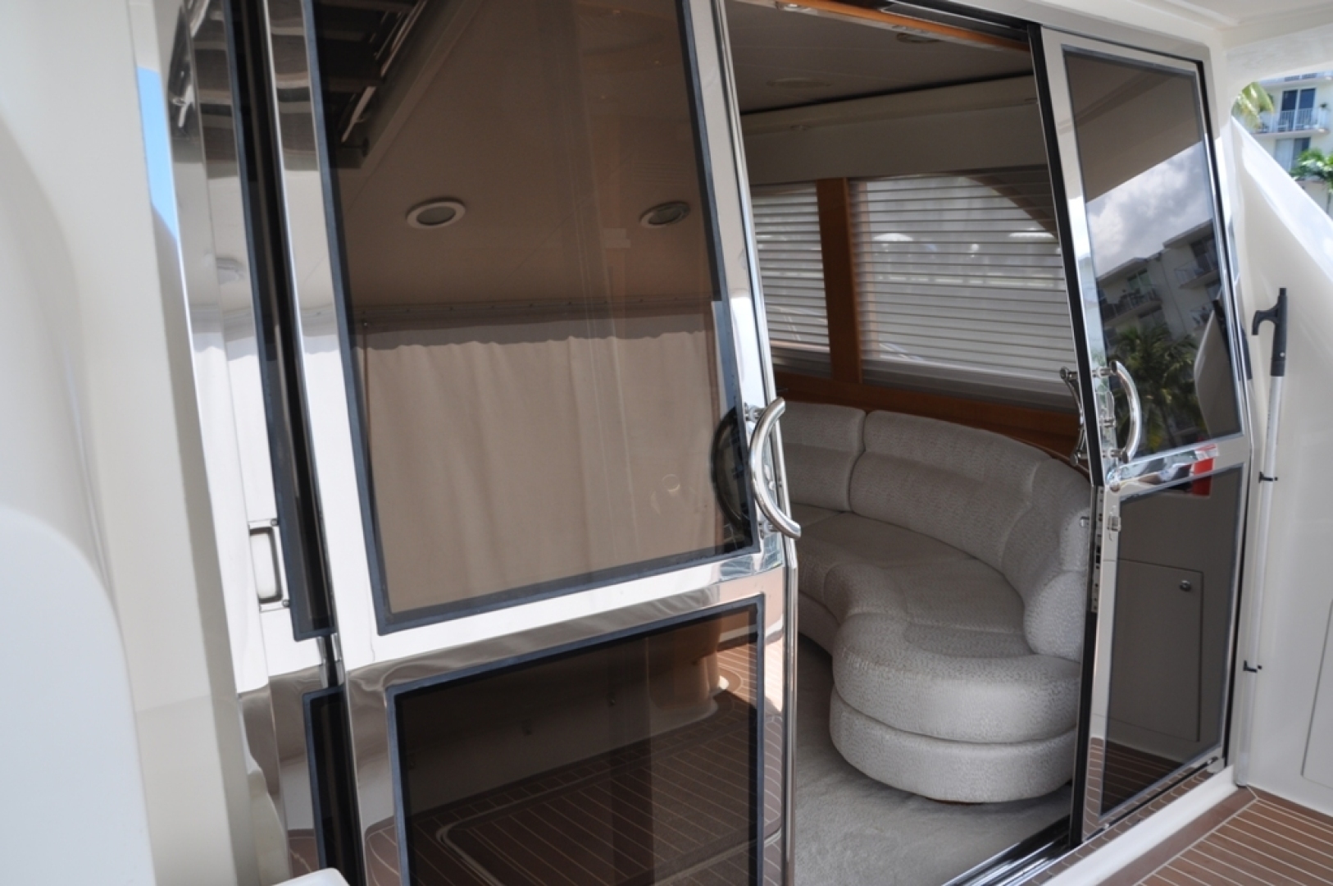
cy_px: 443
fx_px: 999
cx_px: 666
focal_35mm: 27
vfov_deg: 47.8
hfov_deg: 67.4
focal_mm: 18
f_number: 7.1
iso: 200
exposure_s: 1/200
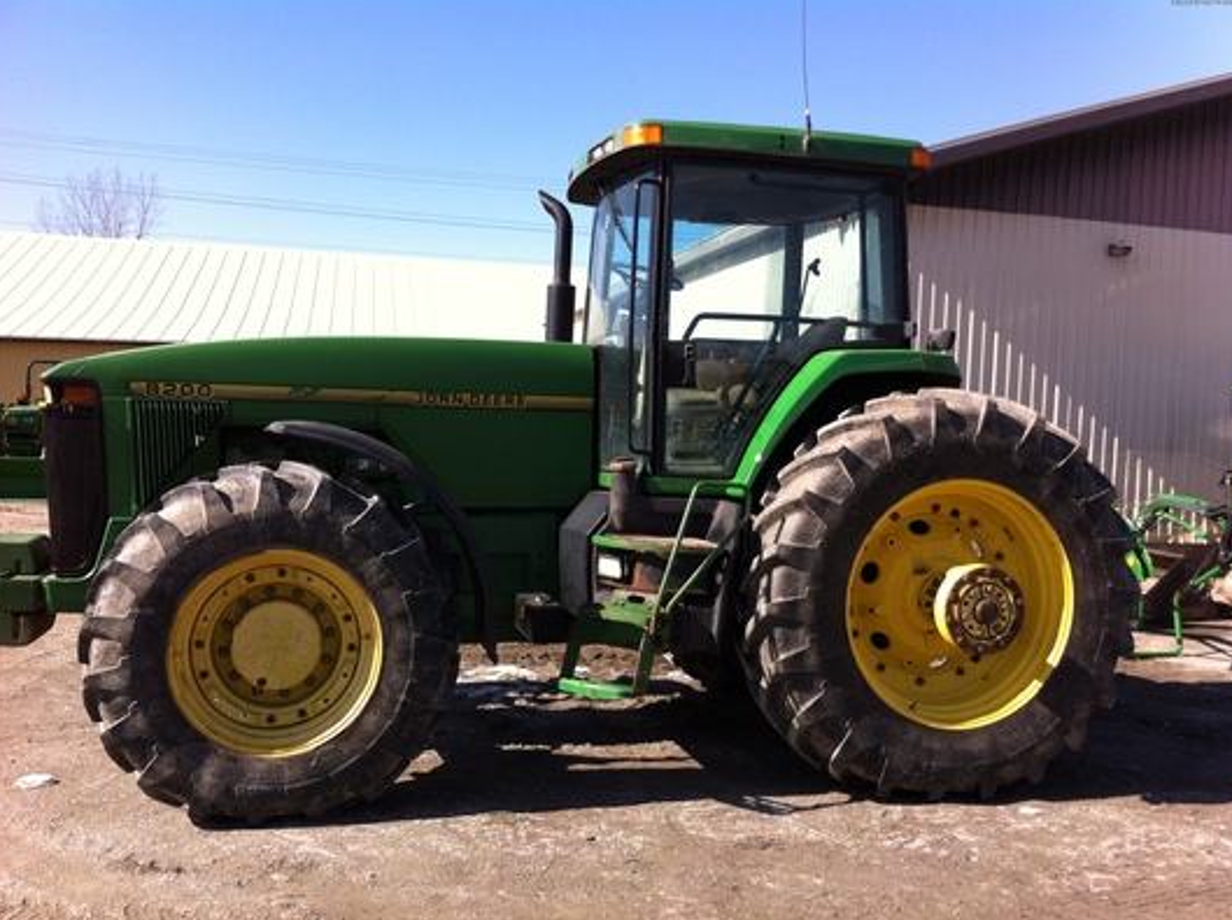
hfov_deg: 51.4
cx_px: 624
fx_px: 1279
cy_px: 463
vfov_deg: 39.6
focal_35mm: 36
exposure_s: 1/794
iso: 80
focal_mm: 3.85
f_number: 2.8
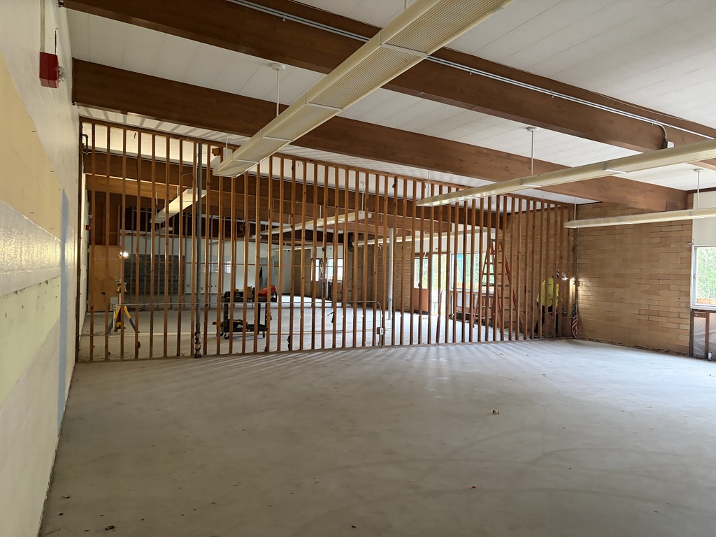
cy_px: 268
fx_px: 538
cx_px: 358
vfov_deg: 53.1
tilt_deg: +0.3
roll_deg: -2.2
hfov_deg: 67.3
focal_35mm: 26
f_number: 1.6
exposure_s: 1/40
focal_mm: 5.96
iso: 320
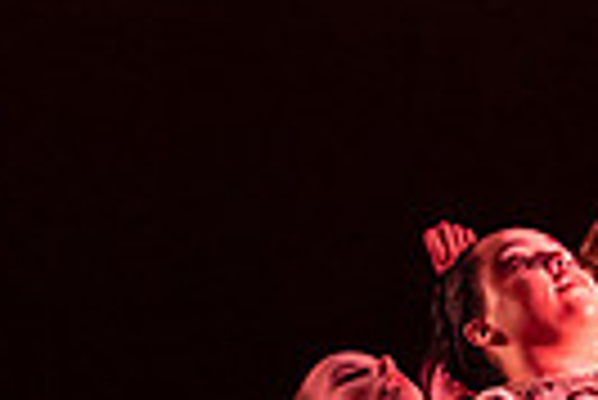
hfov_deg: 4.6
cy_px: 533
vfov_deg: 3.1
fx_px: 7400
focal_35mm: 445
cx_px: 728
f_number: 4
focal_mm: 75
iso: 4000
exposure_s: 1/400
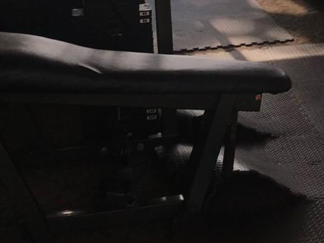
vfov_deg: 14.4
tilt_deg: -11.0
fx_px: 936
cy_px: -40
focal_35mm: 100
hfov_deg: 18.8
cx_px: 367
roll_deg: +0.5
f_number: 1.8
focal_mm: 3.99
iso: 20
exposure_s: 1/60
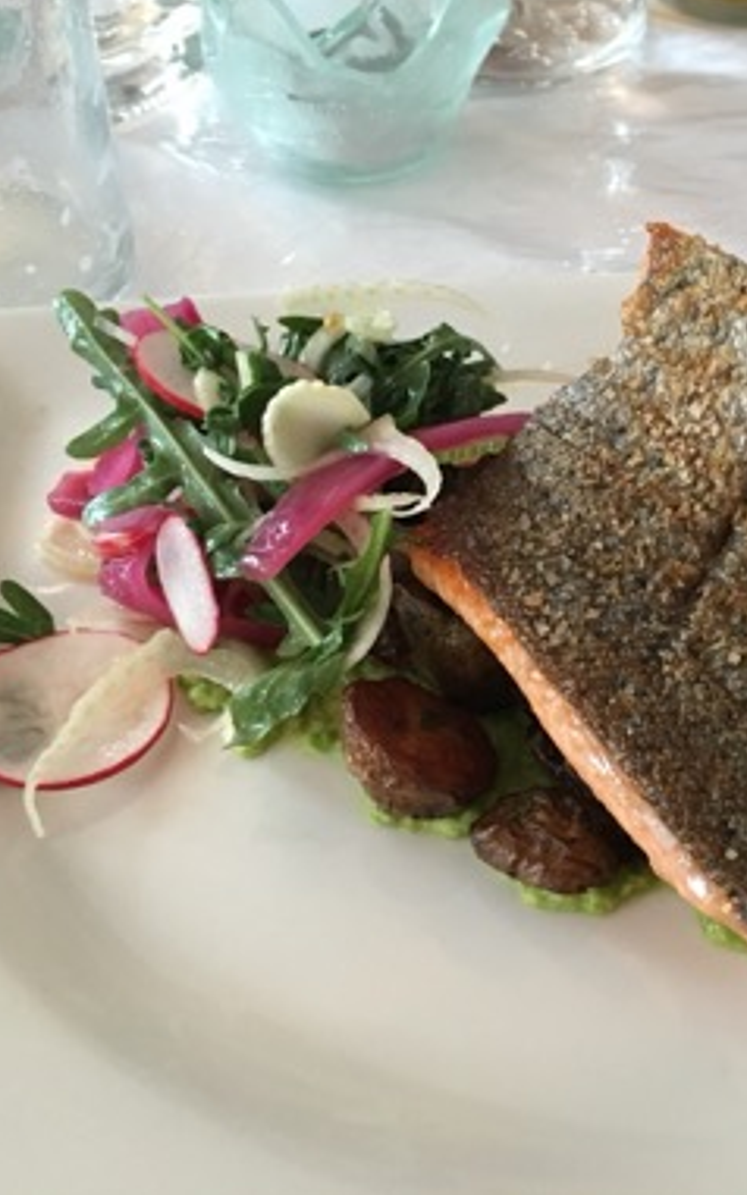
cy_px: 596
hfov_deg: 30.2
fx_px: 1369
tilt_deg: -46.6
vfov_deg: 47.2
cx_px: 534
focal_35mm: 42
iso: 200
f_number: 2.2
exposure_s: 1/20
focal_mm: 4.15
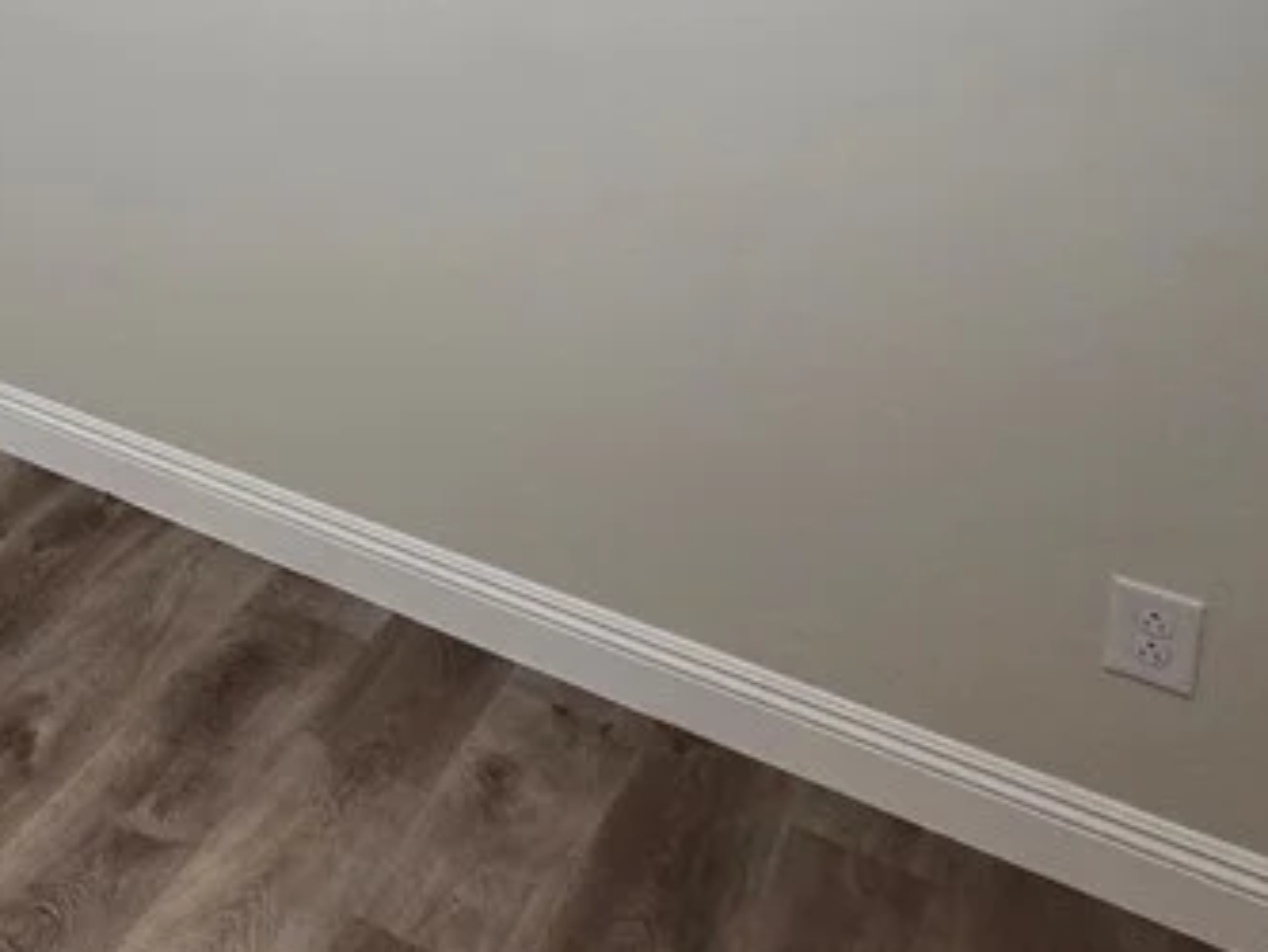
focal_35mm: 40
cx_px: -514
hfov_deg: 31.2
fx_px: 1466
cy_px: -183
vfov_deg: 30.6
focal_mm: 2.2
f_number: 2.2
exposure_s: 1/60
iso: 200
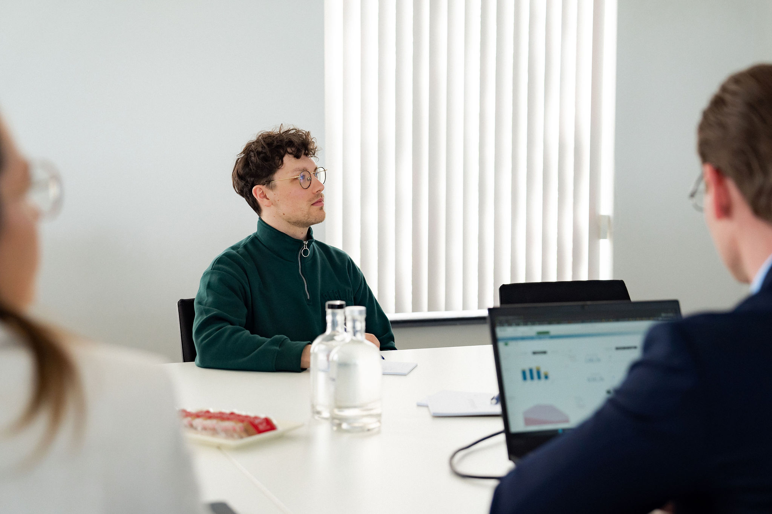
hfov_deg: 37.9
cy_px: 257
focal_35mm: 52
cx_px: 397
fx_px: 1125
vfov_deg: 25.8
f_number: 2.8
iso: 1000
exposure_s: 1/500
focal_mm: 50
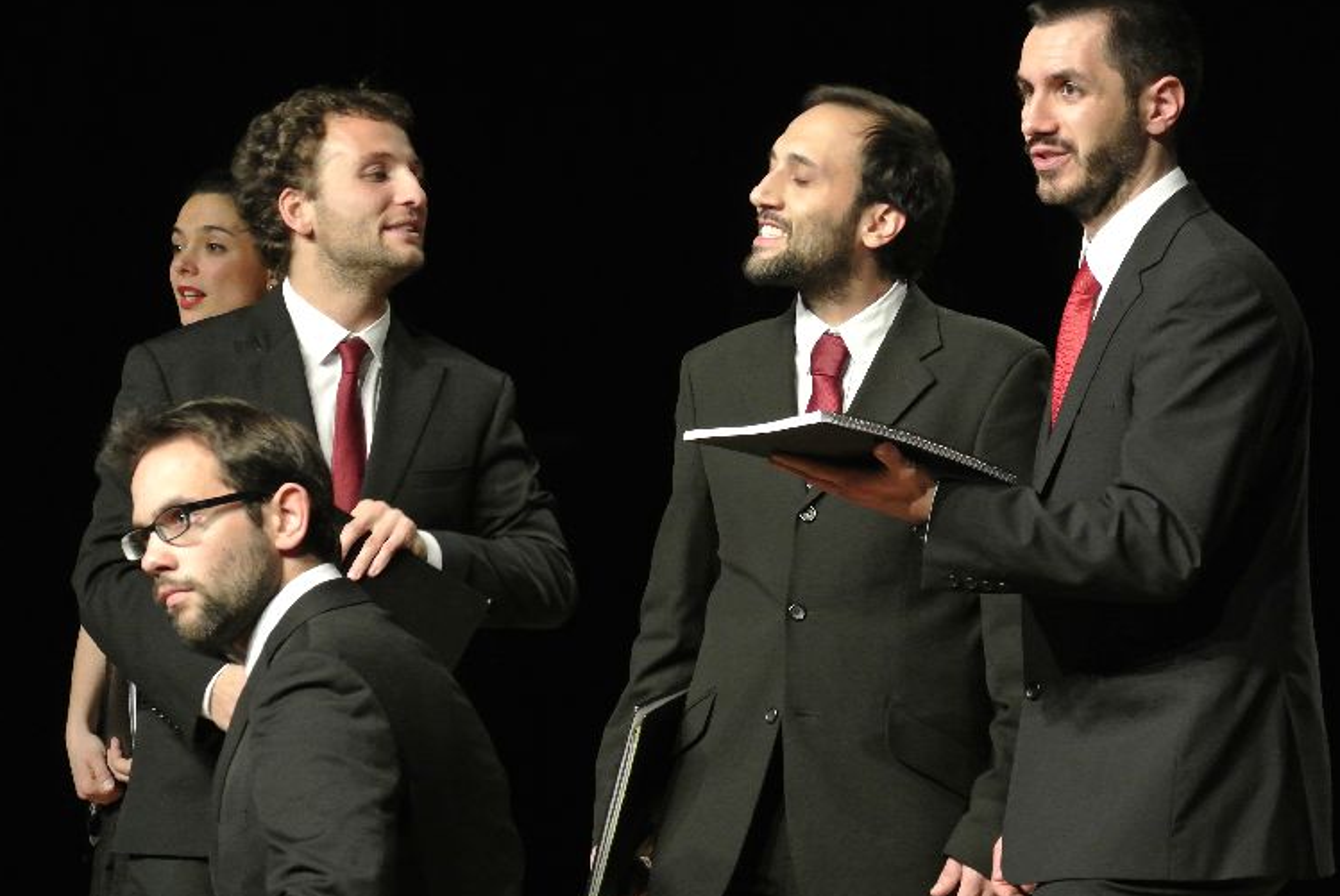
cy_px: 443
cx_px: 633
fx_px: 5887
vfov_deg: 8.7
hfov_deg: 13.0
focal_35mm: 158
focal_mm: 55.1
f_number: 4.2
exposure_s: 1/60
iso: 2000
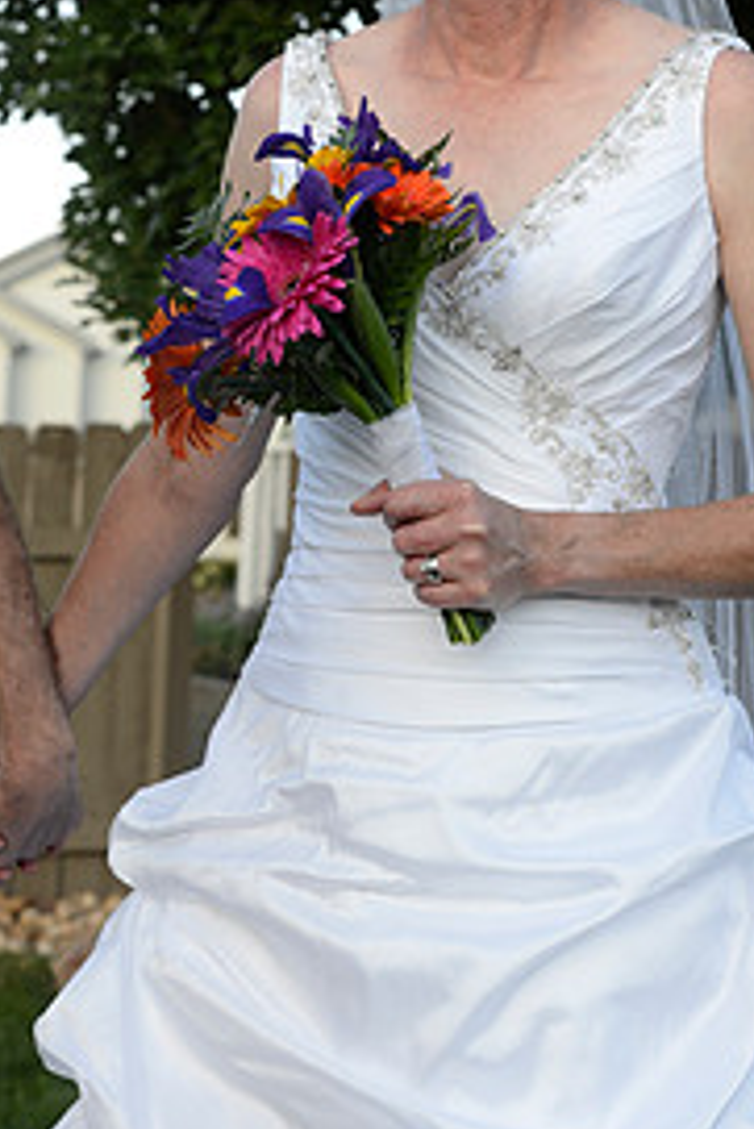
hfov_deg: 16.4
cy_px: 550
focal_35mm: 83
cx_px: 212
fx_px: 2604
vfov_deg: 24.5
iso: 400
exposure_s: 1/250
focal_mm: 50
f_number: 5.6
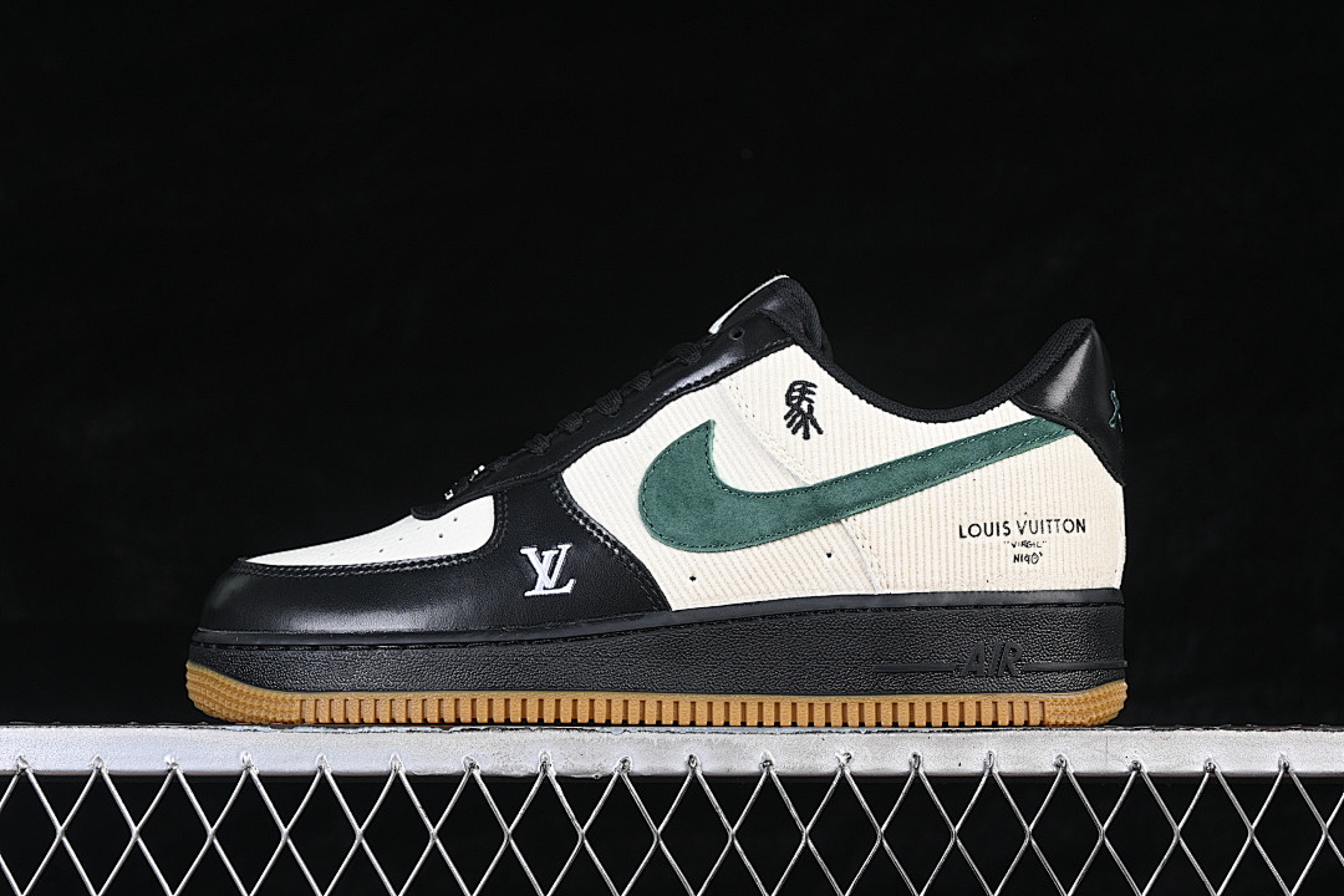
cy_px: 448
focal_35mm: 75
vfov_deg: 18.2
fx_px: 2800
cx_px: 672
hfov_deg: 27.0
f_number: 6.3
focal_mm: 50
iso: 160
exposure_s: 1/60
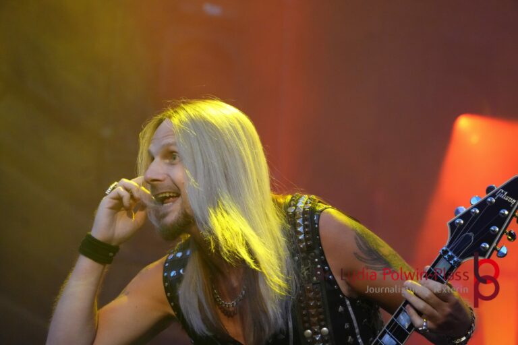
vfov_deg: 5.8
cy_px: 172
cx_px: 259
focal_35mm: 237
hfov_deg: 8.7
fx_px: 3410
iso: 6400
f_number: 5.6
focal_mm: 158
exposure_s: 1/200
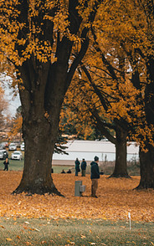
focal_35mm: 155
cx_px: -39
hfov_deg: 8.4
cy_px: 128
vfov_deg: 13.5
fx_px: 1040
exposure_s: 1/800
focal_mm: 68
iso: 400
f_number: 6.3
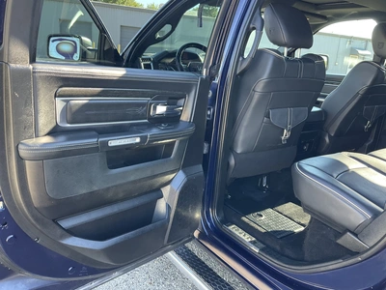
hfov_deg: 61.7
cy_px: 145
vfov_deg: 48.2
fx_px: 323
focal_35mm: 29
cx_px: 193
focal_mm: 3
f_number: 1.8
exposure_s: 1/97
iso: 64
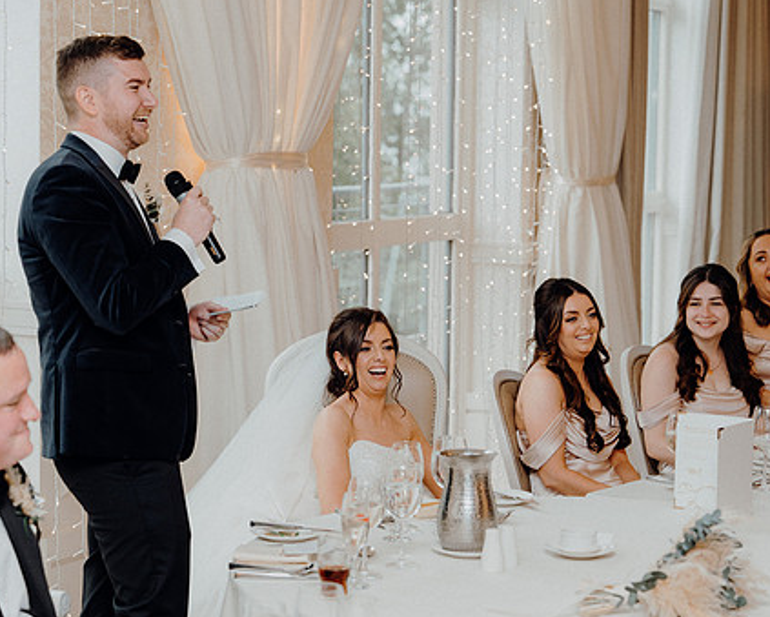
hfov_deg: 21.2
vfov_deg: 17.1
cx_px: 390
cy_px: 301
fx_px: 2052
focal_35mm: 90
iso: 800
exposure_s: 1/160
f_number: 3.5
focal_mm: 70
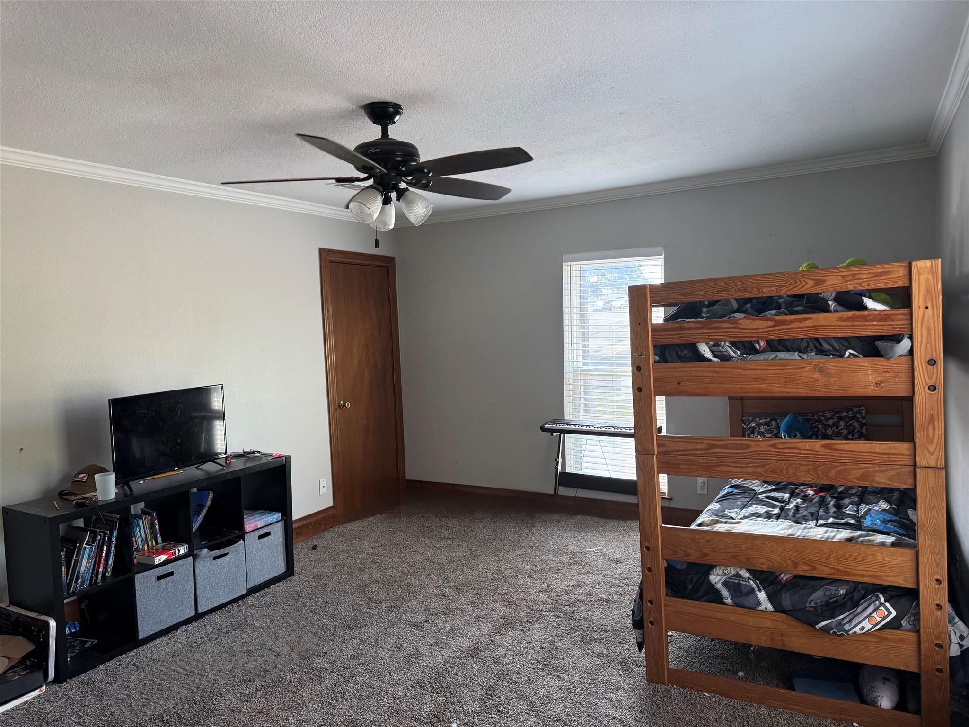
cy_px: 364
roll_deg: +1.0
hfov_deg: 71.6
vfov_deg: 56.8
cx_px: 484
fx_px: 672
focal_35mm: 24
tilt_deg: -3.7
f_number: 1.78
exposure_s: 1/93
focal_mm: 6.76
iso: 200
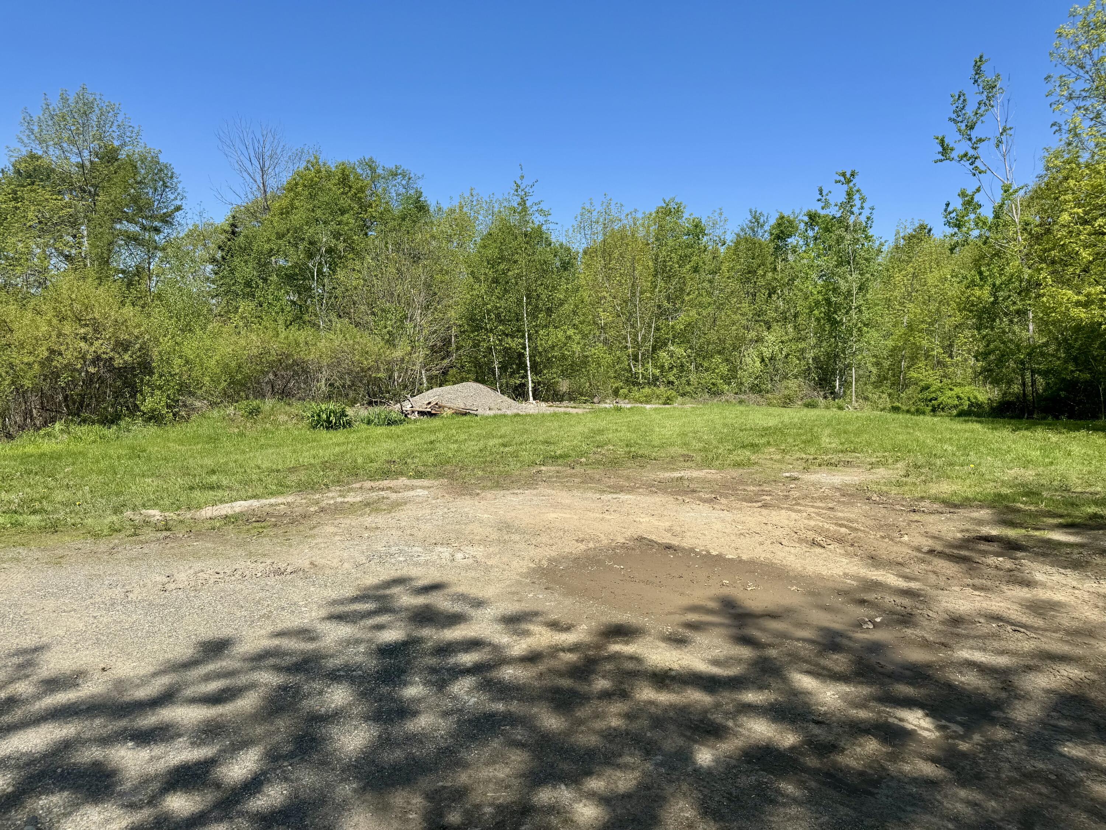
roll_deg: -1.4
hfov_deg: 71.6
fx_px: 767
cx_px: 553
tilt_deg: -4.2
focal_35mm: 24
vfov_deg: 56.8
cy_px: 415
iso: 80
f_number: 1.78
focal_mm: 6.76
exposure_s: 1/4310
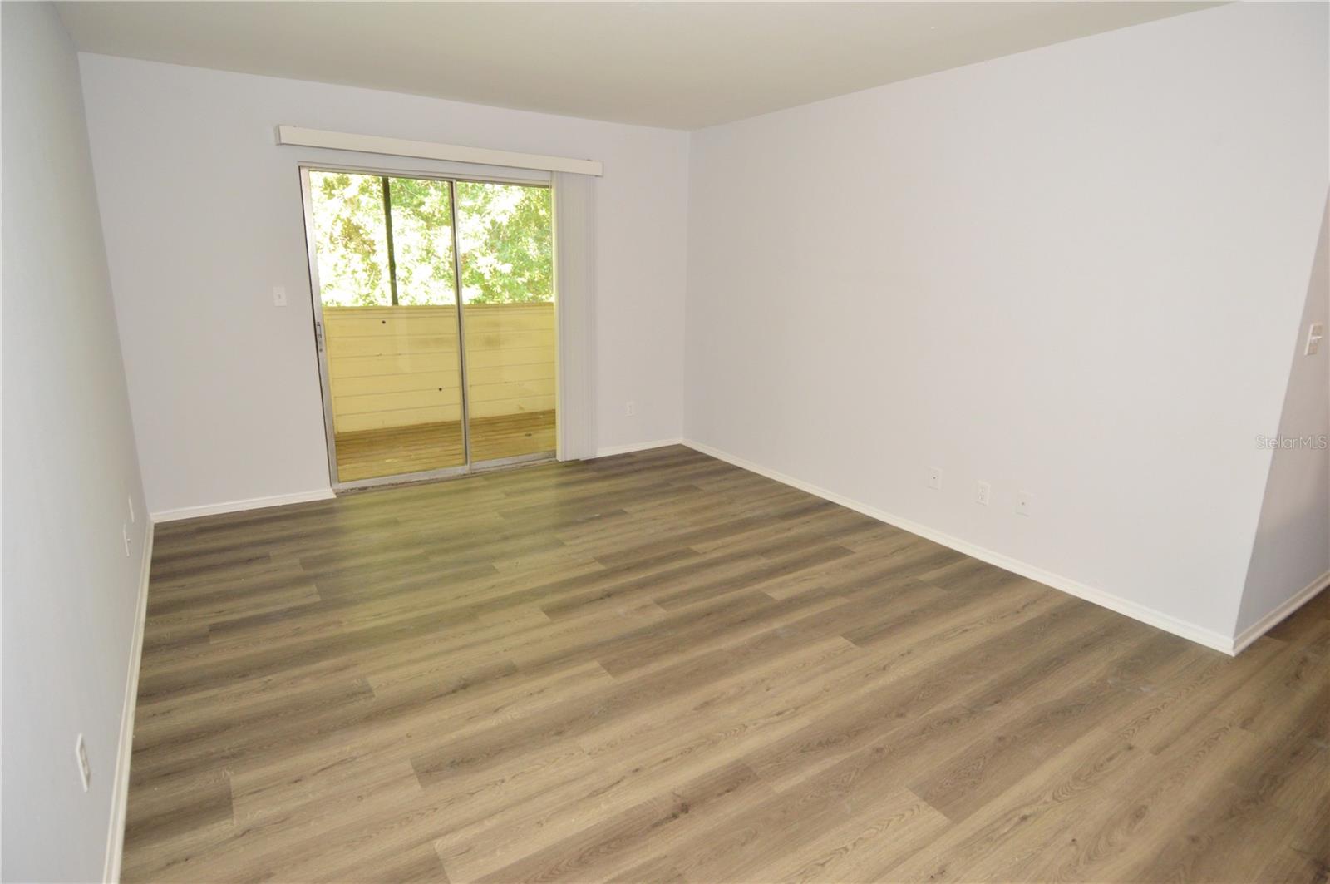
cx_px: 665
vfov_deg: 67.3
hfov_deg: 90.1
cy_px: 442
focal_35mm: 18
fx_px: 664
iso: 720
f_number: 4
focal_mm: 12
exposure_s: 1/60
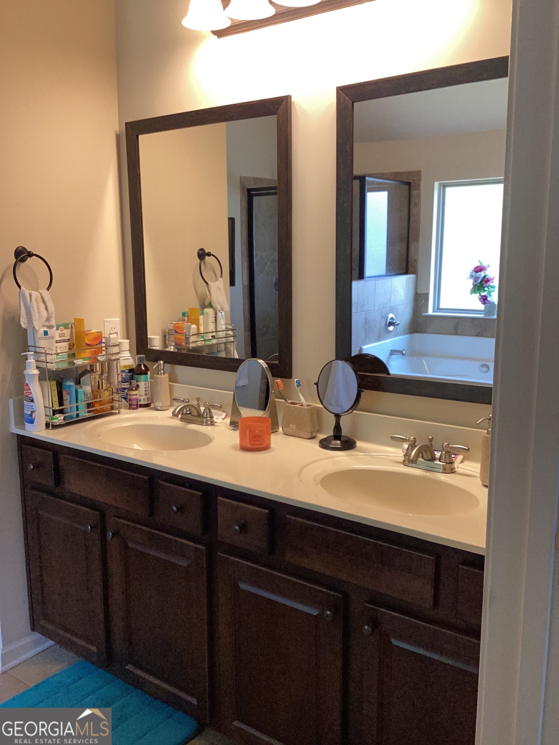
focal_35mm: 31
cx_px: 280
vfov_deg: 58.4
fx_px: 667
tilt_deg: -12.1
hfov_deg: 45.4
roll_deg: +0.3
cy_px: 372
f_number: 2.4
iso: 125
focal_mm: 3.3
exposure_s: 1/60
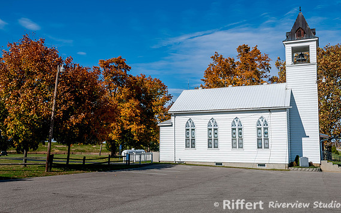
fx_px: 334
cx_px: 174
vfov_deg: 35.3
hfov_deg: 54.0
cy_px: 99
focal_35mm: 36
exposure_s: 1/160
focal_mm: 22
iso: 100
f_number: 13
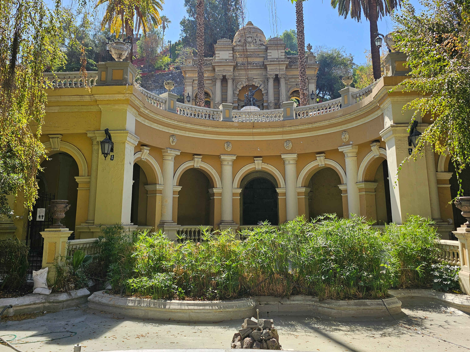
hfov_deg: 60.0
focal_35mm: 30
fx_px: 407
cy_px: 138
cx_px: 234
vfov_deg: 46.5
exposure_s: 1/340
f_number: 1.7
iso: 10
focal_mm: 6.3
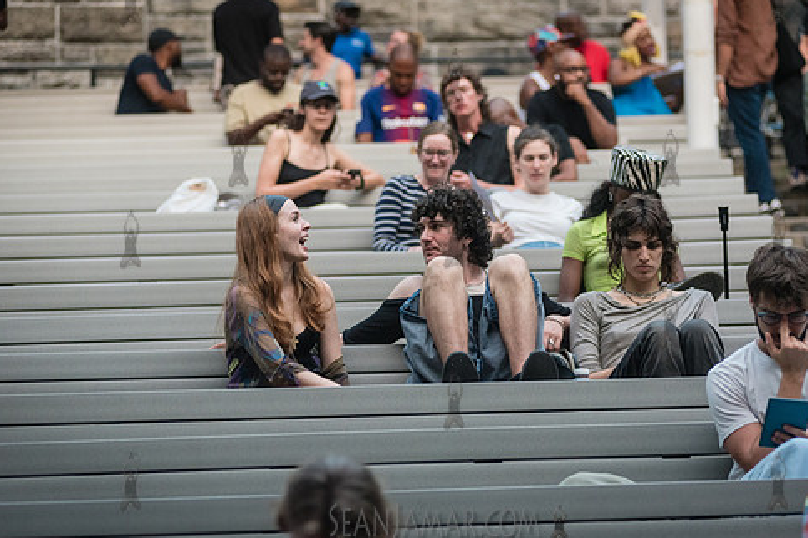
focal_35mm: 162
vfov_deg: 8.5
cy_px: 238
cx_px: 453
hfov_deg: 12.7
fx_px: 3636
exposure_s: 1/1000
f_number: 3.2
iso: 3200
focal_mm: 135
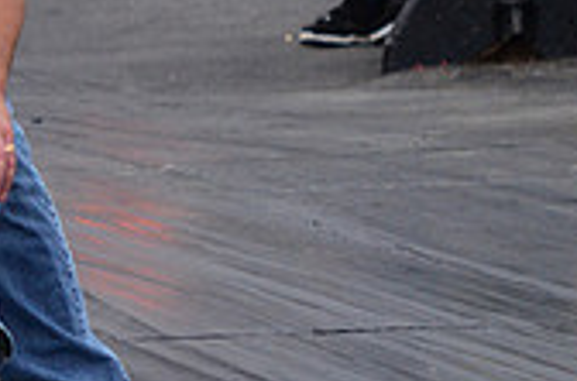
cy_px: 79
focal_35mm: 906
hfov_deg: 2.3
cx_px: -161
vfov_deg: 1.5
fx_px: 14476
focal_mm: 175
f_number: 5.6
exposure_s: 1/2000
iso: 1000
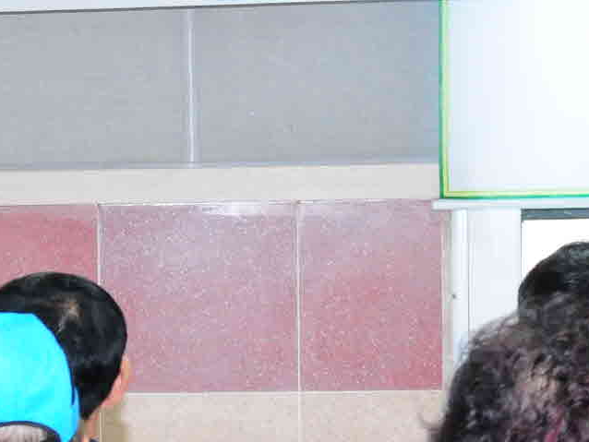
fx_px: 5430
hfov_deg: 6.0
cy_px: 435
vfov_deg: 4.7
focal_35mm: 319
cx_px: -765
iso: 1600
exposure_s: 1/60
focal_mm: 70
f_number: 8
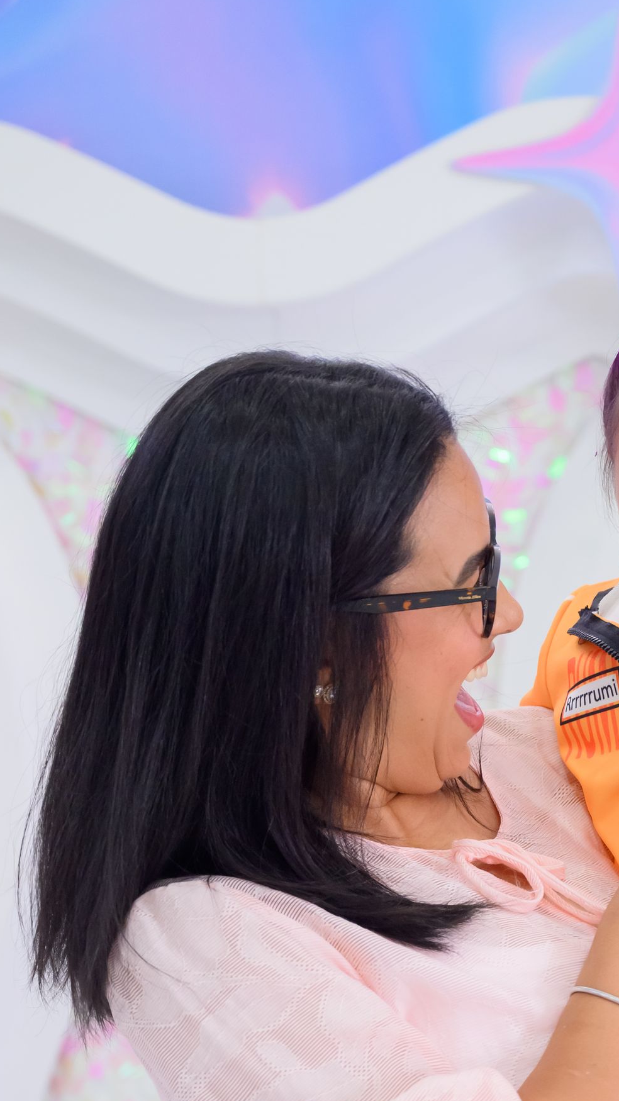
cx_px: 577
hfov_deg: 12.9
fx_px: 2714
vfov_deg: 22.7
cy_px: 816
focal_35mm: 93
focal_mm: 54
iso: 2000
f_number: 4
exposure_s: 1/160
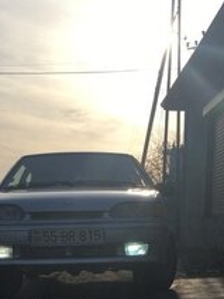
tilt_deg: -9.4
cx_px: 114
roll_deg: -0.3
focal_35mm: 68
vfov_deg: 26.6
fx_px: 587
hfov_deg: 21.6
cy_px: 317
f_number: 2.2
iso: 25
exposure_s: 1/3344
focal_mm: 4.15
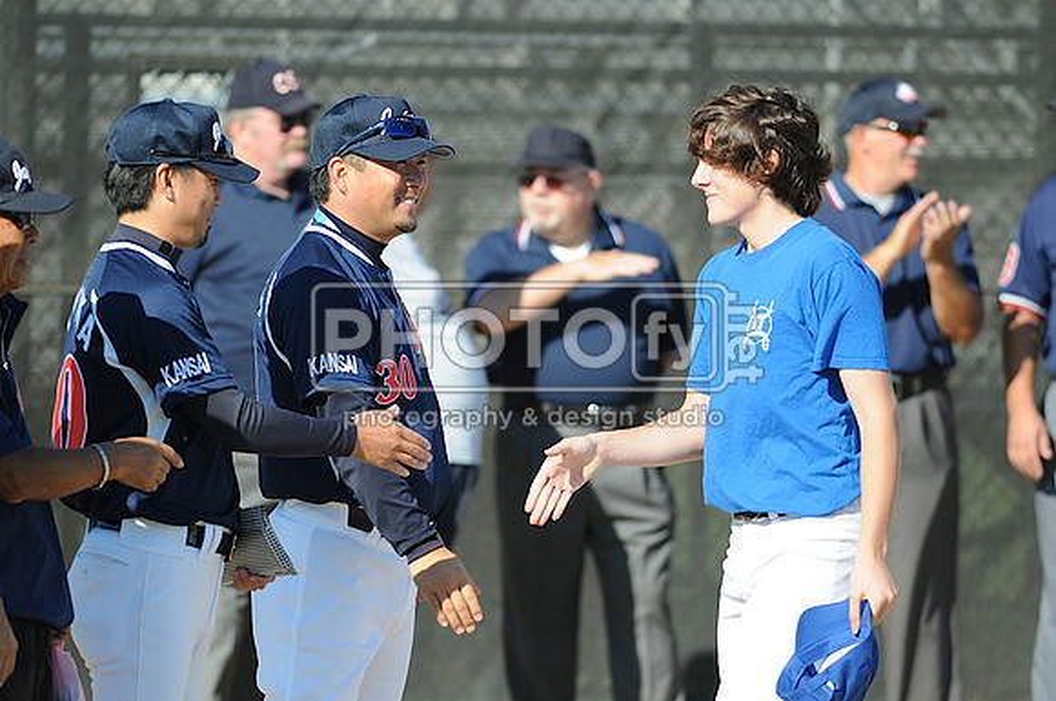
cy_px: 350
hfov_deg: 4.6
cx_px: 528
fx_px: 13181
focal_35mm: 450
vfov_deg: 3.0
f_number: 4
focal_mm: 300
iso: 200
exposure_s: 1/1000
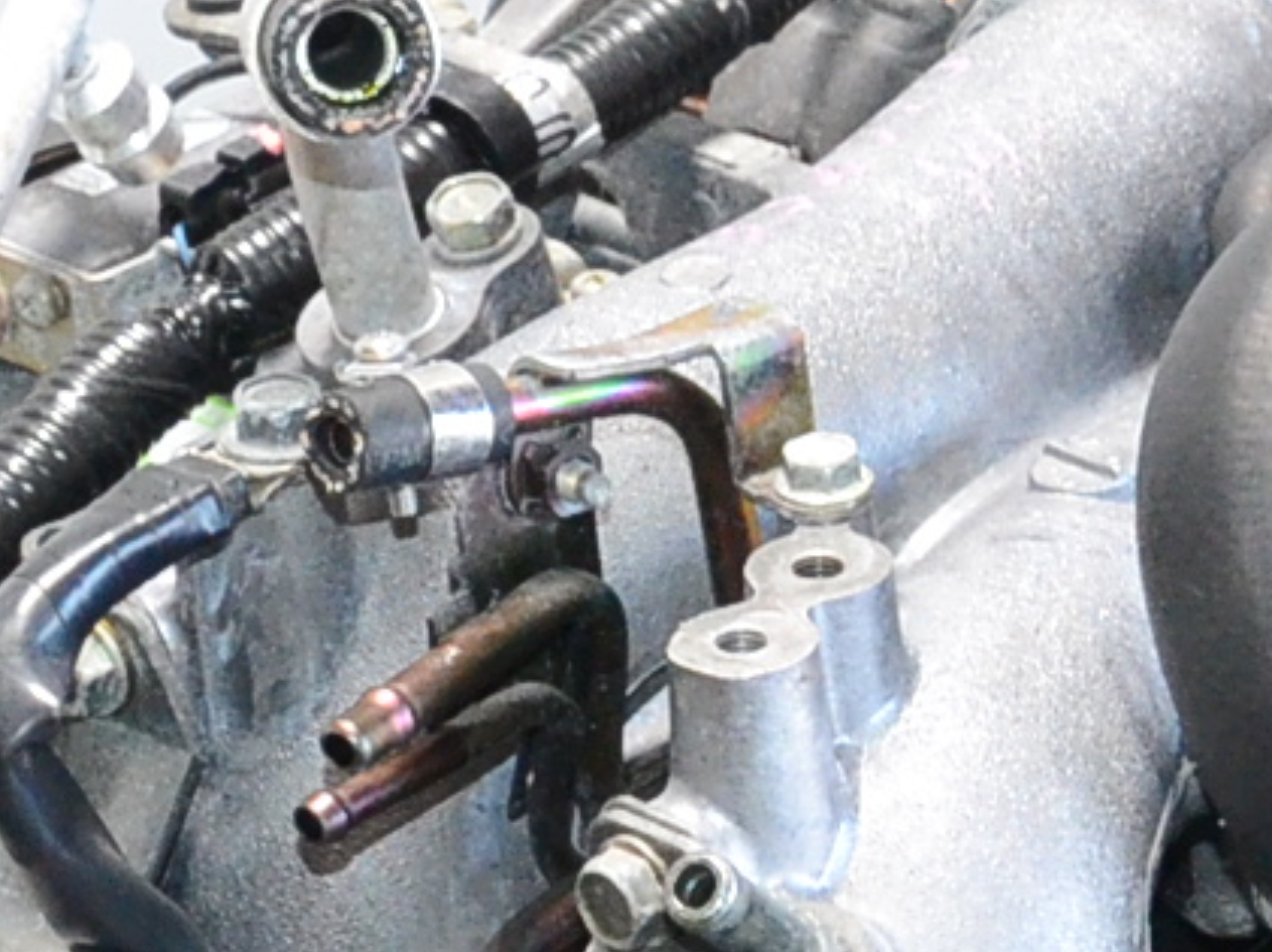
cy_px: 1284
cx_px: 1559
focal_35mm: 253
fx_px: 9289
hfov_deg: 7.8
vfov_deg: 5.8
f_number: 8
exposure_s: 1/80
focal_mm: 30
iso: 2500
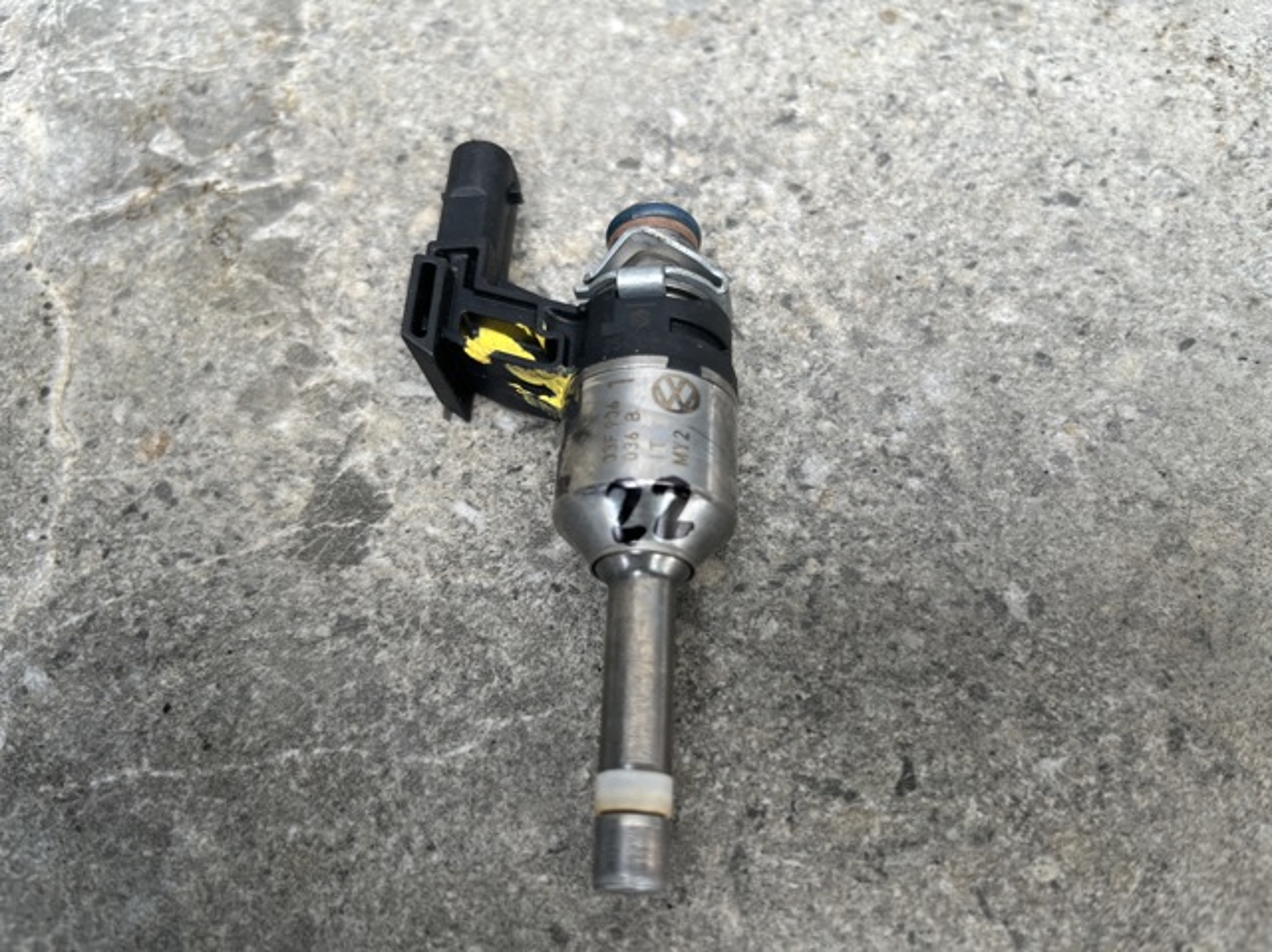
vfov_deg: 53.0
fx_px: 955
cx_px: 636
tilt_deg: -60.2
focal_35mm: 26
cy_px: 476
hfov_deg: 67.3
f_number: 1.6
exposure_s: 1/128
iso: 32
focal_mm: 5.1
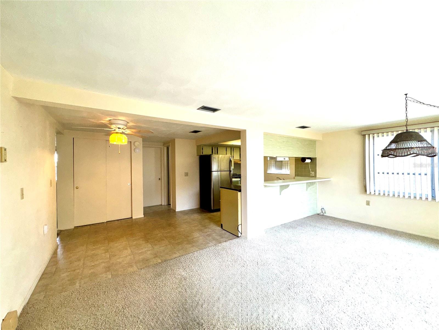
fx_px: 178
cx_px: 220
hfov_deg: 102.1
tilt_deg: -1.1
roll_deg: +1.2
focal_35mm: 14
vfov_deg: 85.7
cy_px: 165
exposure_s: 1/122
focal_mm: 2.22
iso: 50
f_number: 2.2
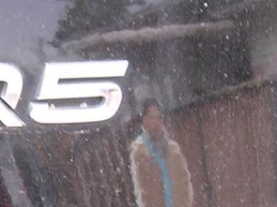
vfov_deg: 9.0
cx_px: -55
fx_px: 1320
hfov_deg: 11.7
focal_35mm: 165
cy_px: 116
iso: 100
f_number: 2.8
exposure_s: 1/10.3
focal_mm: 5.8
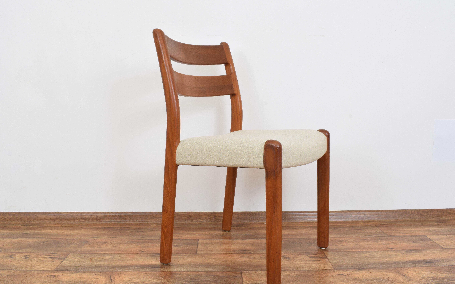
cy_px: 143
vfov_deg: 38.8
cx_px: 227
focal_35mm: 33
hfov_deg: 58.9
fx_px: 403
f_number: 25
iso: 100
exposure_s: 4
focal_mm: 21
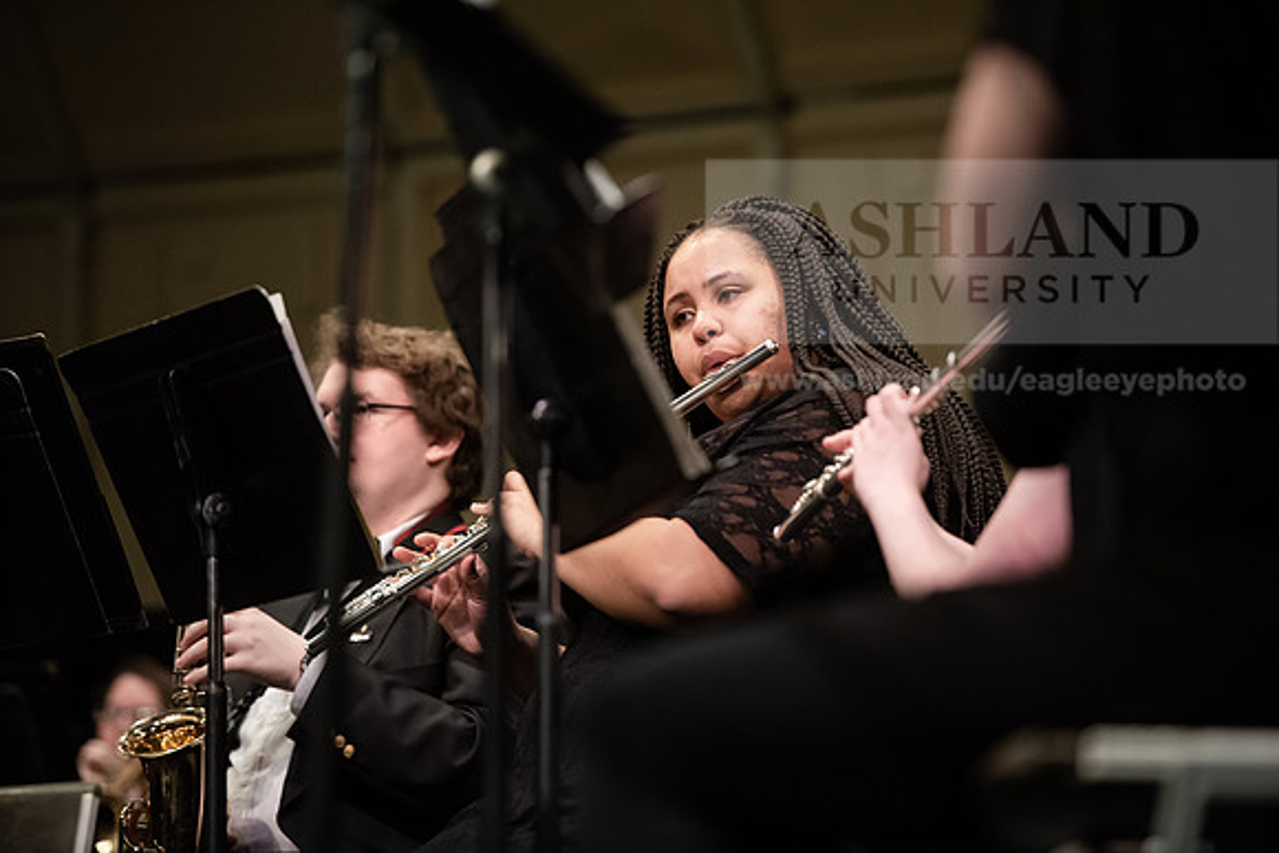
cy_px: 426
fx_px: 6219
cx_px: 640
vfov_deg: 7.9
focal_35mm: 175
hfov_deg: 11.7
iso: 2500
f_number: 3.2
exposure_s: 1/250
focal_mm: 175
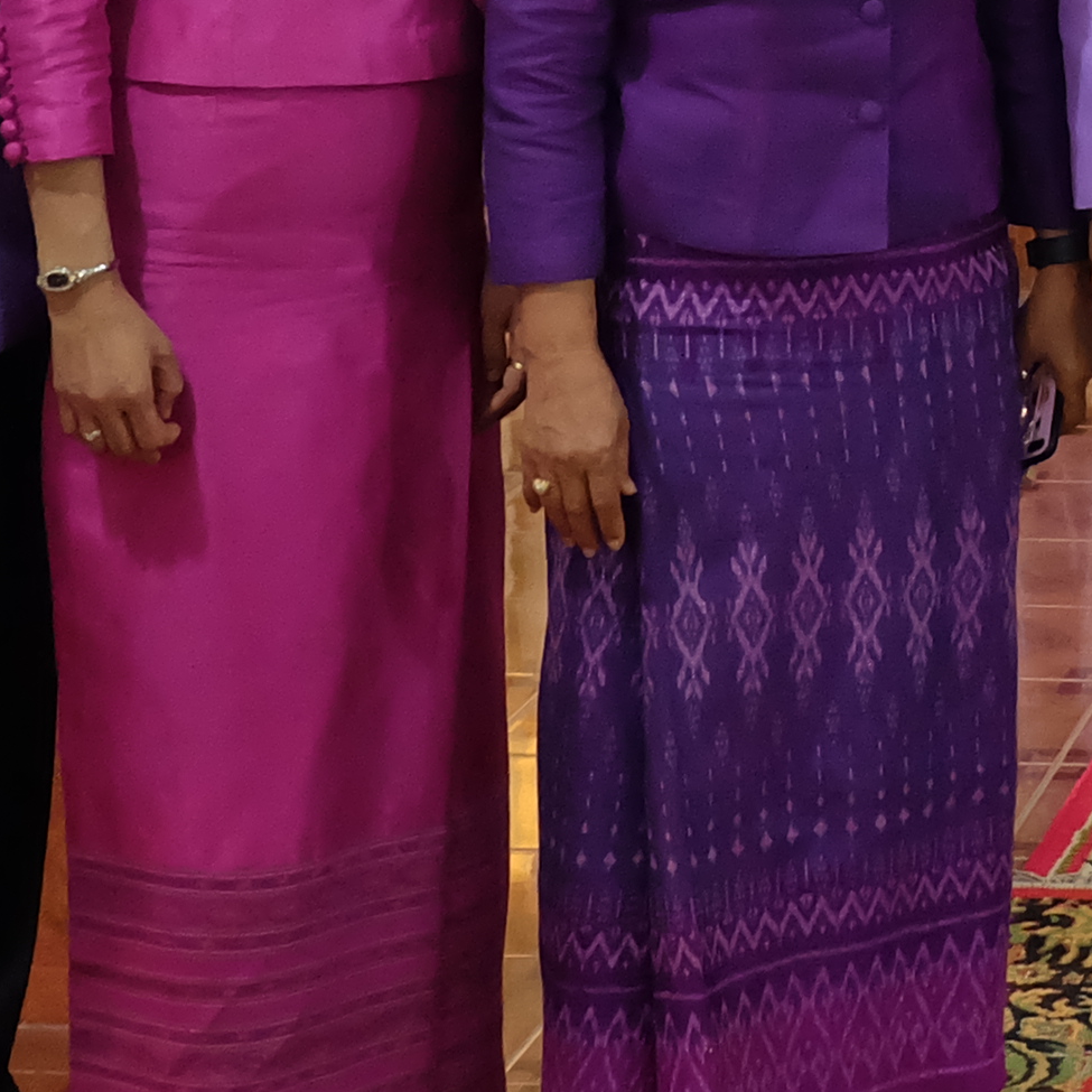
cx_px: 1748
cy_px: -474
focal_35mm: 128
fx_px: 4568
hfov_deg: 12.8
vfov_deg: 13.0
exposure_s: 1/70
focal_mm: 20.1
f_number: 3.8
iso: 4000
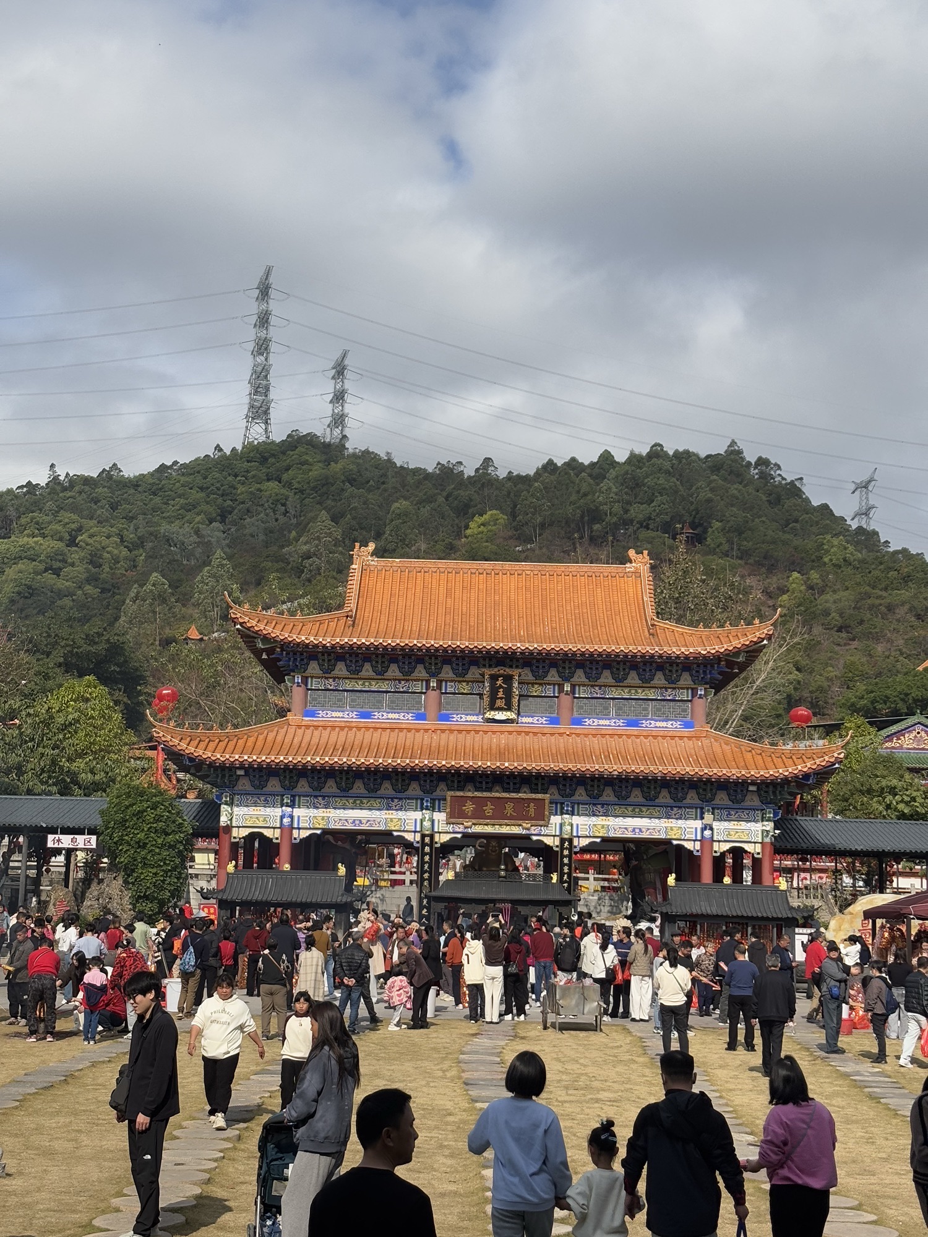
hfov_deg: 28.0
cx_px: 464
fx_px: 1859
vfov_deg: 36.8
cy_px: 618
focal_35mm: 52
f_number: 1.6
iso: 40
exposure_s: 1/3663
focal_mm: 5.96
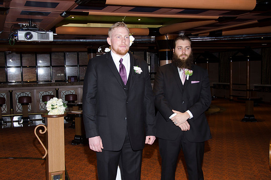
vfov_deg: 27.9
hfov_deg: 41.2
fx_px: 361
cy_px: 90
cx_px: 136
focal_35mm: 48
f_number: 5.6
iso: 400
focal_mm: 32
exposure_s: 1/60
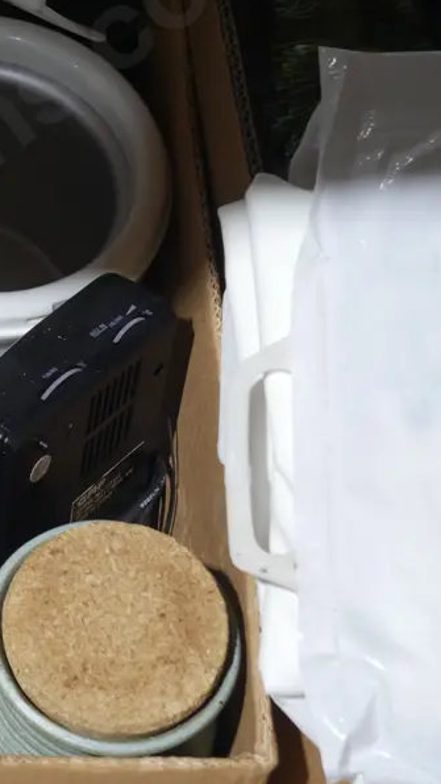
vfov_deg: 20.3
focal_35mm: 105
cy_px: 289
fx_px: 2181
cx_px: -216
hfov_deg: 11.1
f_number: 5.3
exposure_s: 1/60
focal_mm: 28
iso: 1250
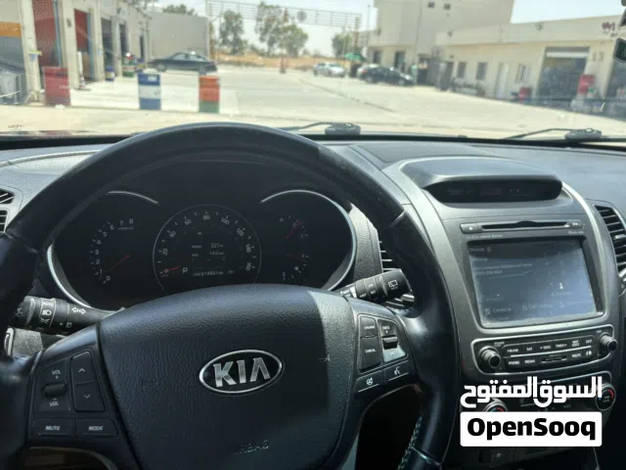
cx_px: 313
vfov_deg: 53.1
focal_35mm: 26
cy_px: 235
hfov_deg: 67.3
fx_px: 470
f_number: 1.6
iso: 50
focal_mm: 5.96
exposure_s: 1/861
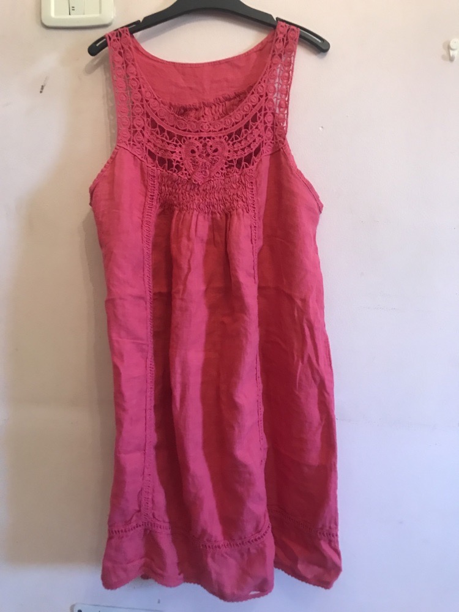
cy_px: 306
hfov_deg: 49.7
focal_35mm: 28
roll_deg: -2.1
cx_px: 230
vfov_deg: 63.4
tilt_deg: -5.7
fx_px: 495
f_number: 1.8
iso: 100
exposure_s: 1/11
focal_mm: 3.99
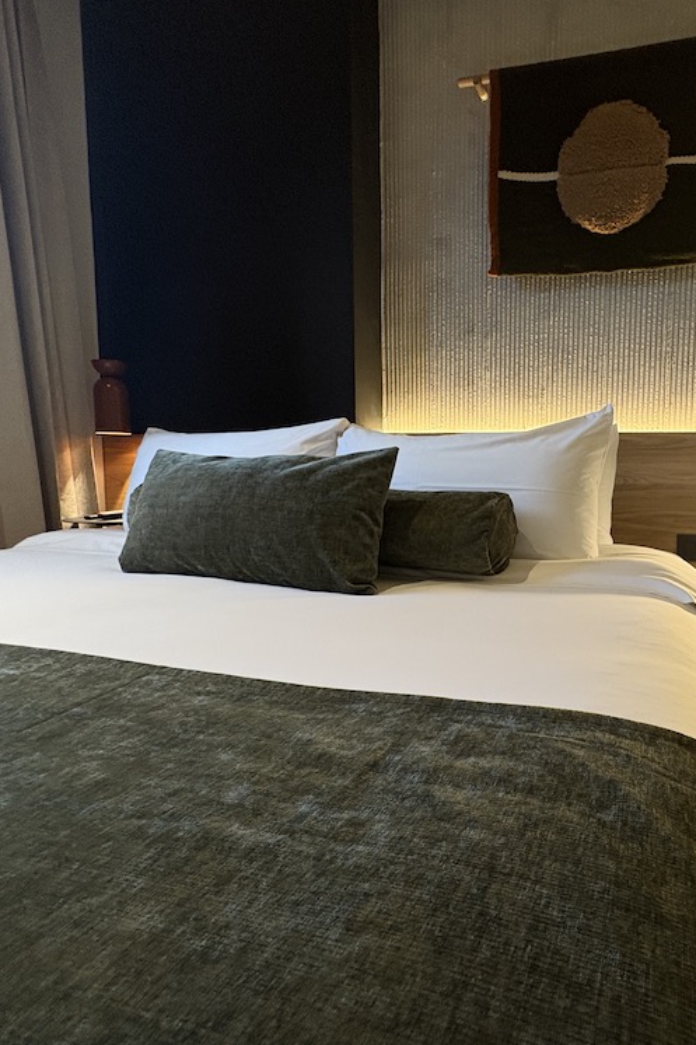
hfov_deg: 59.0
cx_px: 514
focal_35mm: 20
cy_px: 522
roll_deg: -0.4
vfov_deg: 84.0
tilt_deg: -5.9
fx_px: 580
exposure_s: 1/60
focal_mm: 2.22
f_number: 2.2
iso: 250
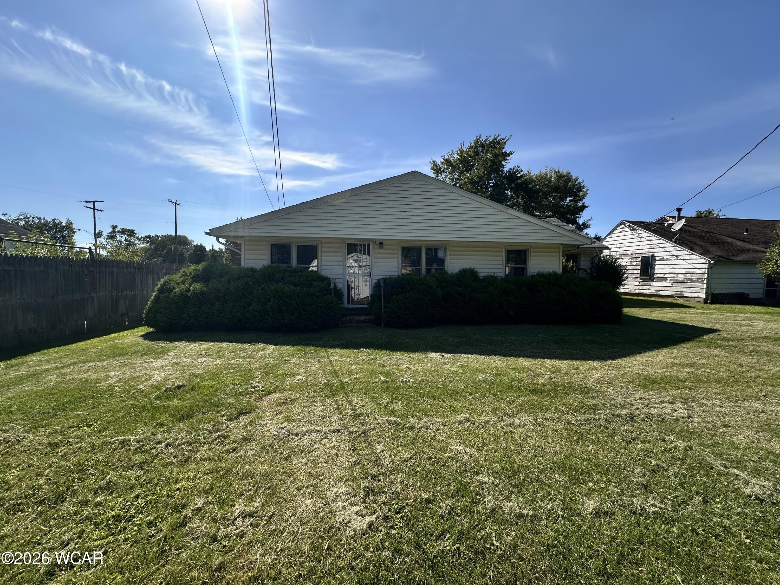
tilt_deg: -3.6
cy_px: 292
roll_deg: -1.2
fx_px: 315
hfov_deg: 102.1
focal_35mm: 14
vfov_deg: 85.7
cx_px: 390
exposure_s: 1/2747
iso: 50
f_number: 2.2
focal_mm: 2.22
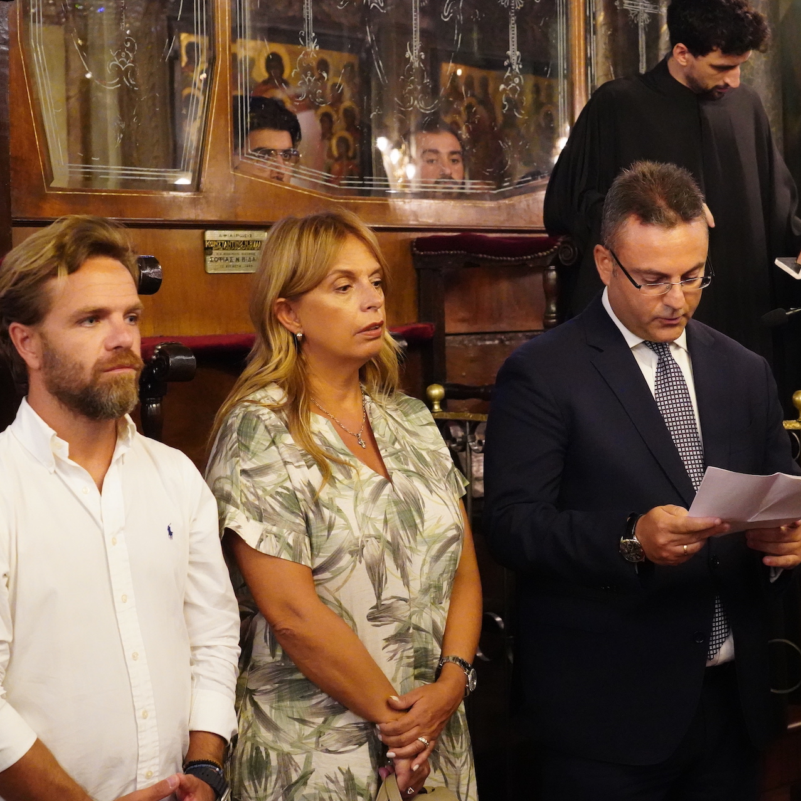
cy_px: 401
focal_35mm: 69
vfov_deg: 25.0
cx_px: 508
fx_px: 1806
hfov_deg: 24.9
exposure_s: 1/160
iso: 20000
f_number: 5.6
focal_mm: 54
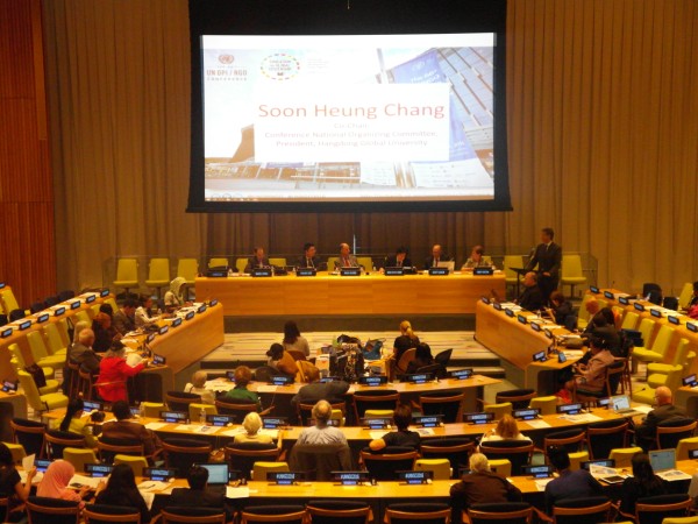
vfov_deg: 20.4
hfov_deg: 27.0
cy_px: 262
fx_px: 1452
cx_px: 349
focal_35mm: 72
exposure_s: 1/250
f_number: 2.4
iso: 800
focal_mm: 15.6
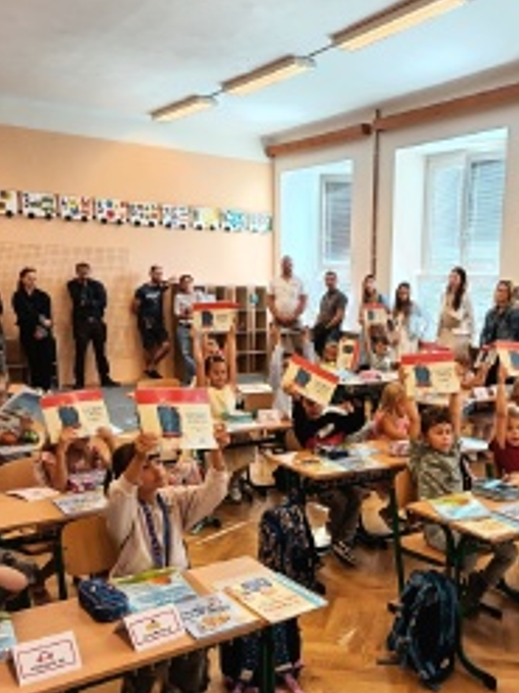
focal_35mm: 35
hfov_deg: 40.0
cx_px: 362
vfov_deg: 52.2
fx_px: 700
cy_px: 426
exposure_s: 1/100
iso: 617
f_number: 1.75
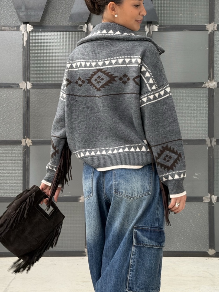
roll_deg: +1.1
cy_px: 134
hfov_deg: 25.6
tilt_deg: +0.6
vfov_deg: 33.8
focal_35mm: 57
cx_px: 124
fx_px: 481
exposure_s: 1/56
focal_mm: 6.76
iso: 250
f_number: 1.78
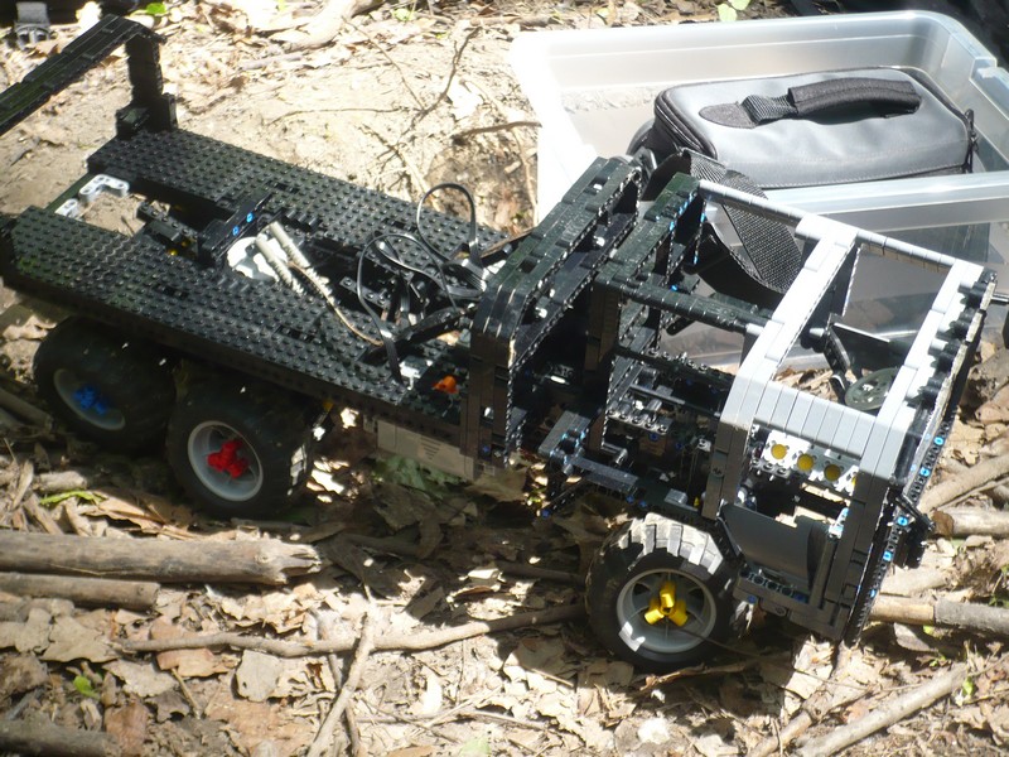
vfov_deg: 24.4
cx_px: 504
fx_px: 1749
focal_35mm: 60
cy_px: 378
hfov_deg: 32.2
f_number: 3.7
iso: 100
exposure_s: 1/80
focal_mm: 9.9
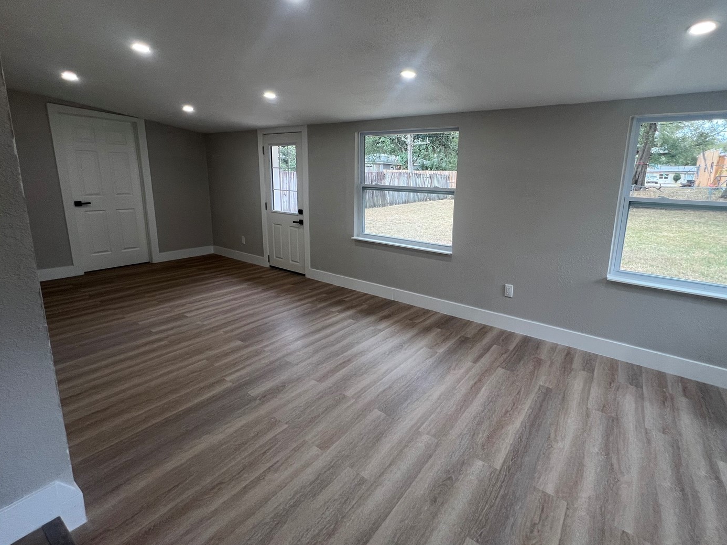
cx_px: 416
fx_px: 315
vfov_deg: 81.3
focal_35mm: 15
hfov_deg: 97.5
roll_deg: -2.2
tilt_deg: -10.3
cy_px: 238
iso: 80
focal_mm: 1.57
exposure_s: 1/120
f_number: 1.8
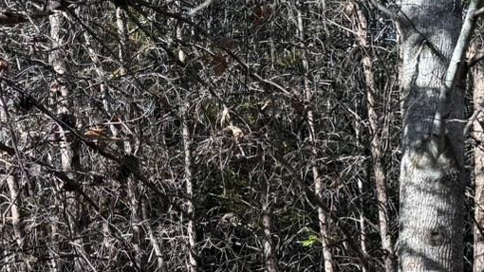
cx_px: 127
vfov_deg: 11.3
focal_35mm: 105
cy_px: 354
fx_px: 1348
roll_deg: +0.5
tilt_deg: +2.8
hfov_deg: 20.2
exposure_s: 1/453
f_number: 1.78
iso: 80
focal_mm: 6.76
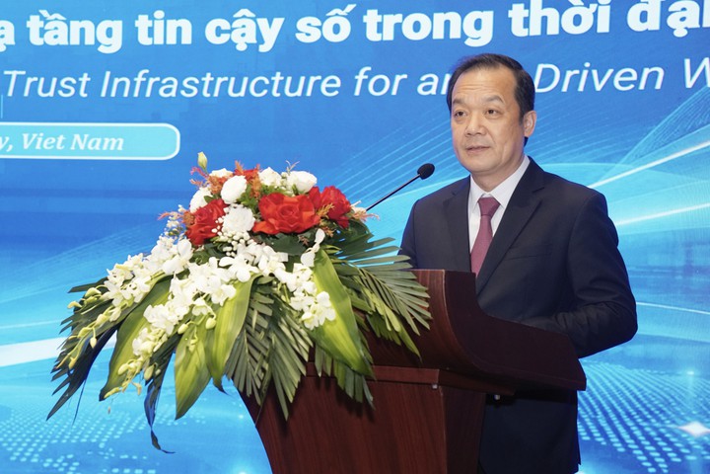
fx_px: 1331
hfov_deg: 29.9
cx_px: 355
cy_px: 237
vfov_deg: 20.2
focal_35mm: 68
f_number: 4.5
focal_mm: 45
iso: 4000
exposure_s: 1/200
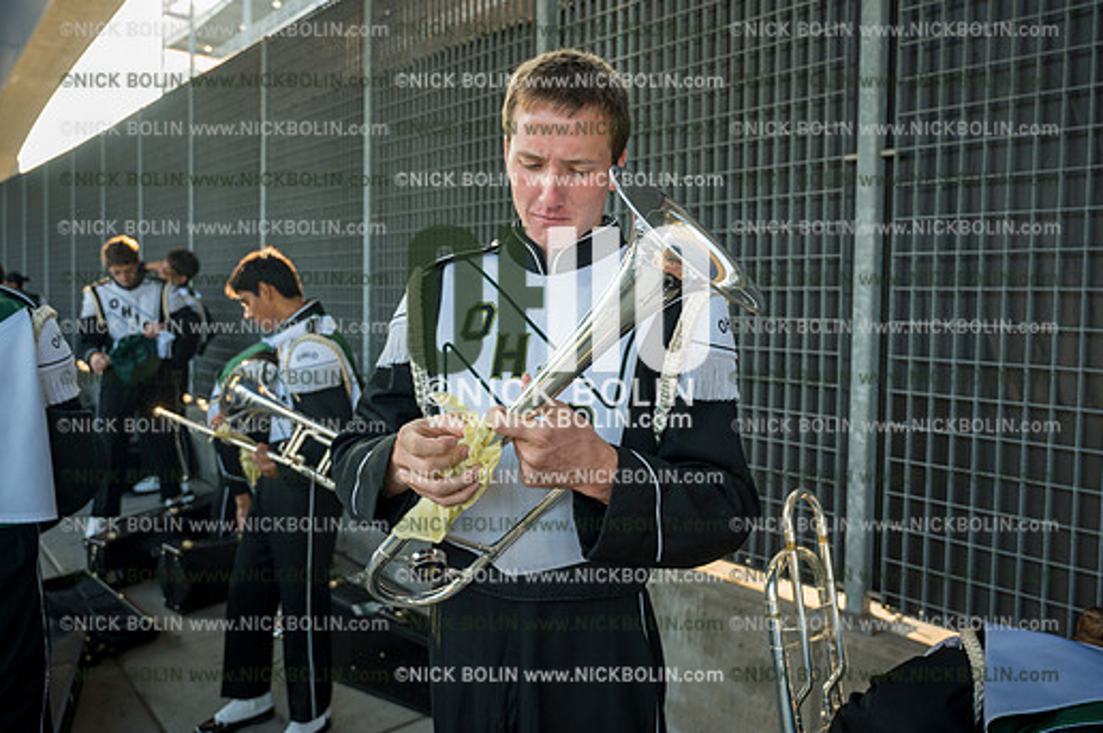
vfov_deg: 47.8
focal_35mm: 27
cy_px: 327
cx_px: 558
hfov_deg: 67.4
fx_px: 826
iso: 200
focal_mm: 24
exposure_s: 1/200
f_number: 4
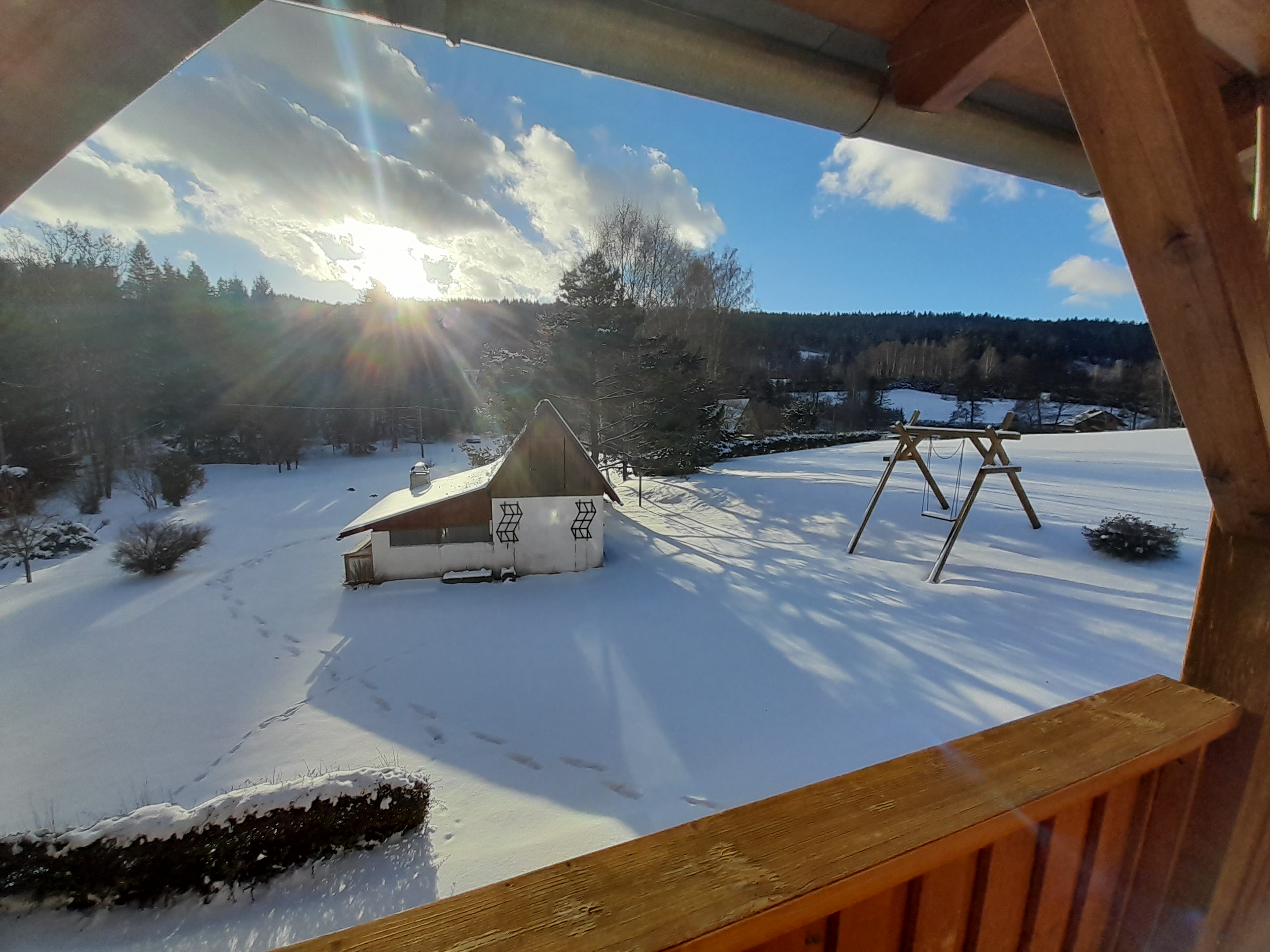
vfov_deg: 89.9
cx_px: 635
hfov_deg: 106.2
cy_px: 476
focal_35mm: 13
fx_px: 477
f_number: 2.2
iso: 40
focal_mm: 1.13
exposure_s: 1/1508
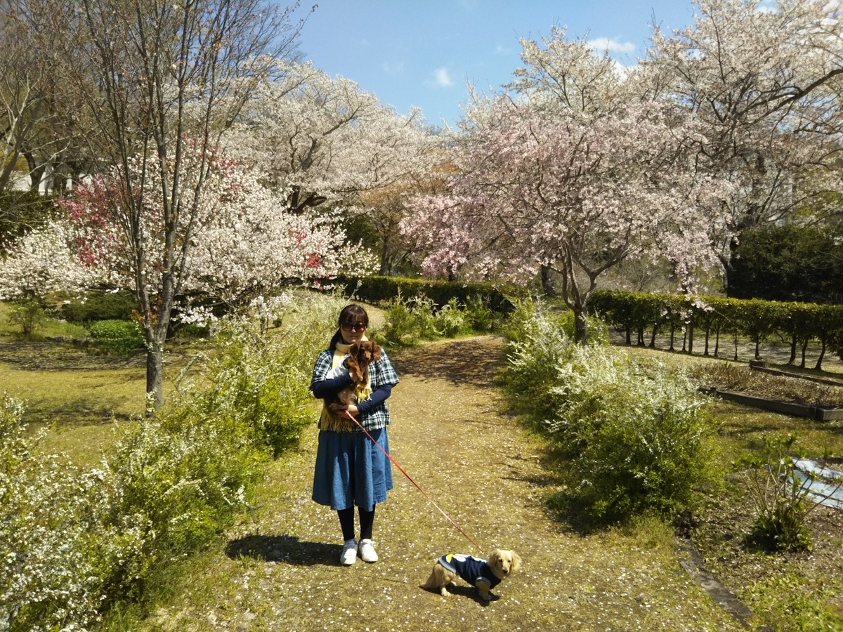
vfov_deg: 46.8
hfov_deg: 60.0
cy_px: 316
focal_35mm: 30
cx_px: 422
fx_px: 731
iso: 25
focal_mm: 4
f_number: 2.2
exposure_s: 1/961
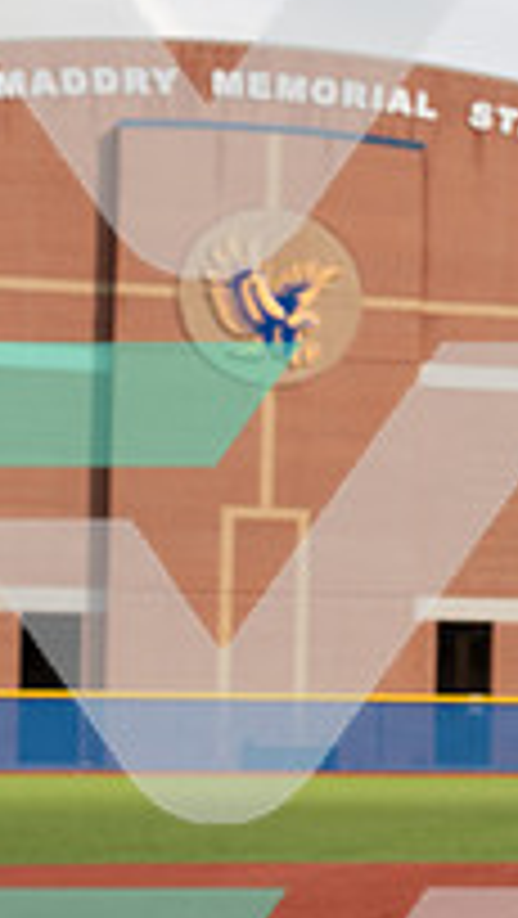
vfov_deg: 18.9
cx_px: 977
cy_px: 583
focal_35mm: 113
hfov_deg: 10.1
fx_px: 2755
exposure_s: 1/250
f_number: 8
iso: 100
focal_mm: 38
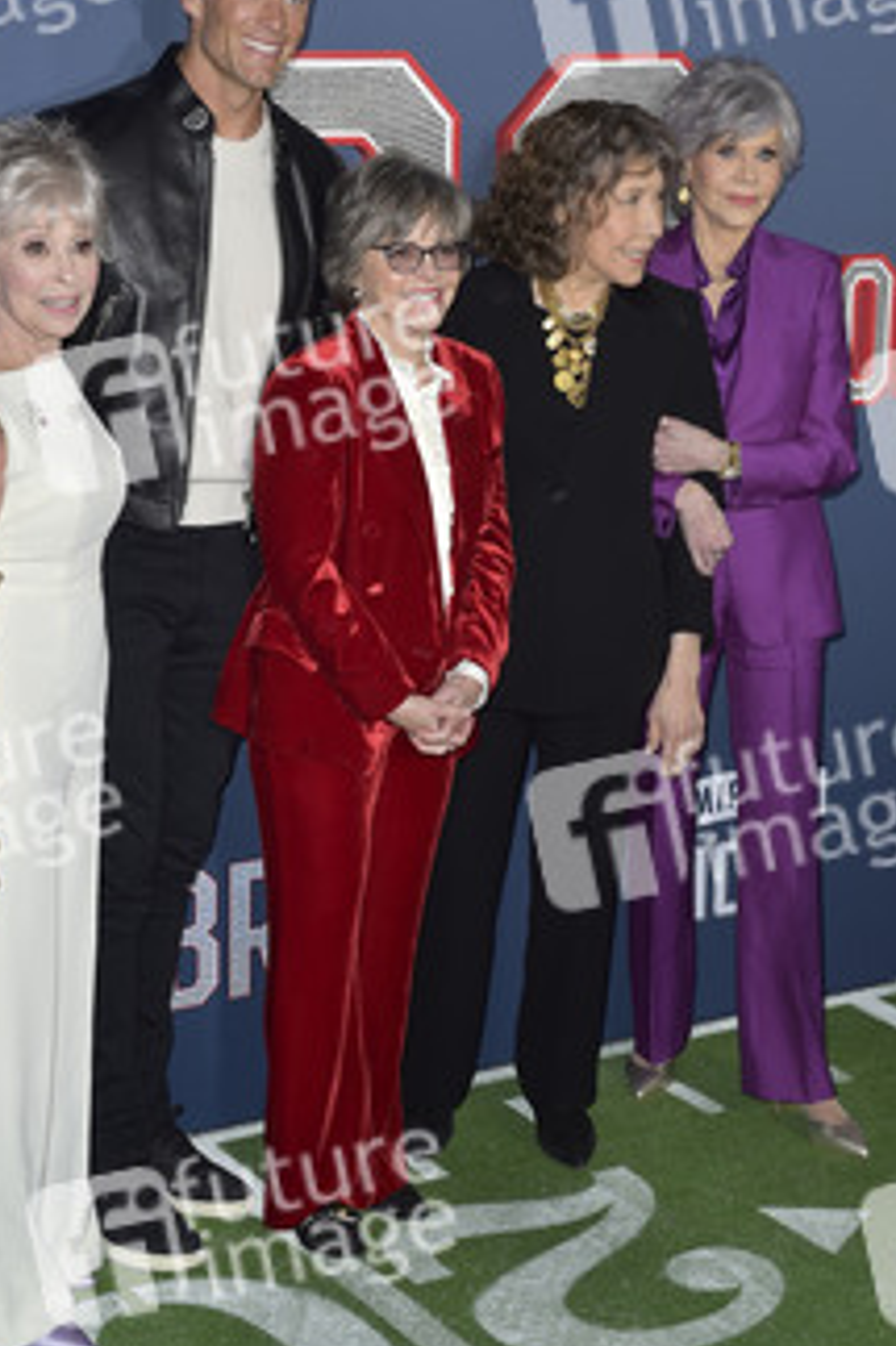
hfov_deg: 21.9
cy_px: 604
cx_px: 365
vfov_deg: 32.4
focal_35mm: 62
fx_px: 2317
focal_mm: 50
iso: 500
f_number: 6.3
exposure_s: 1/250
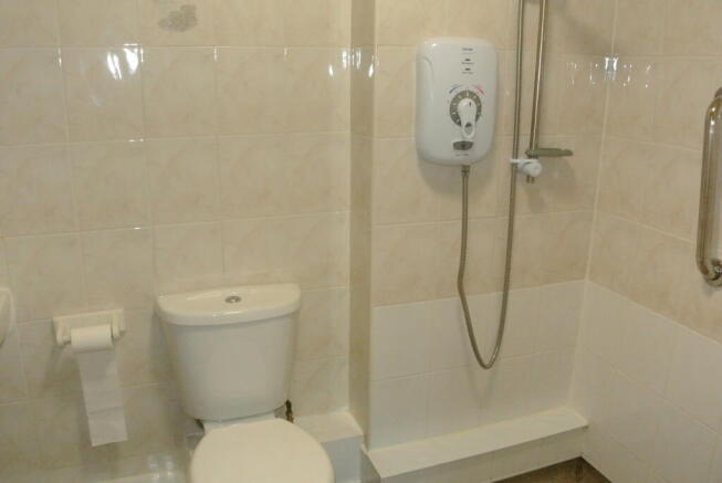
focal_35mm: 29
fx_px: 582
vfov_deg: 45.1
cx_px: 361
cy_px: 242
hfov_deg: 63.6
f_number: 3.5
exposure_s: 1/60
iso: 3200
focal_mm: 11
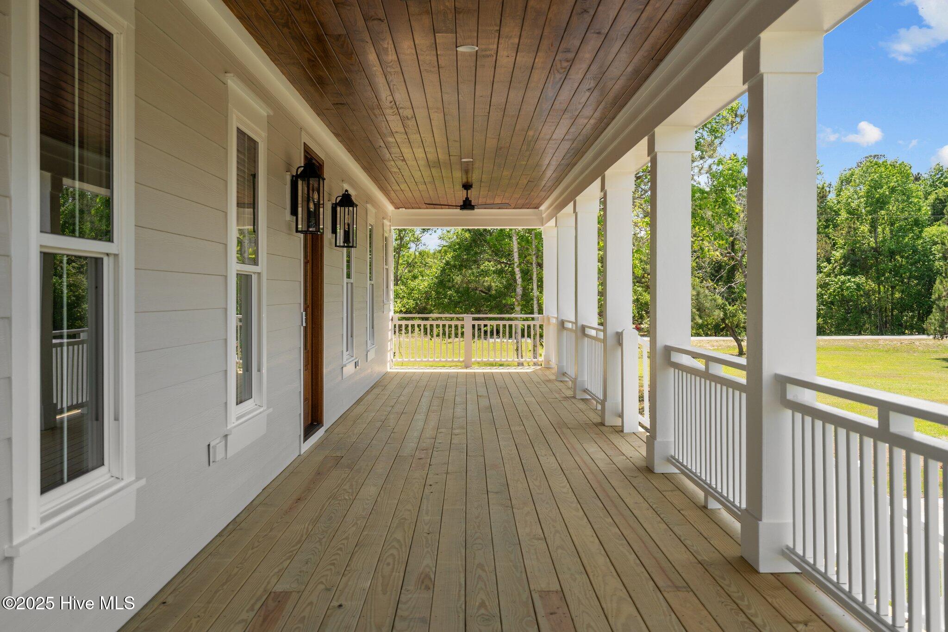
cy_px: 316
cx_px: 474
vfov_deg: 38.9
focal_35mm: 34
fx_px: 895
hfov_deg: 55.8
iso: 200
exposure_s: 1/800
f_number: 4
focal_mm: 34
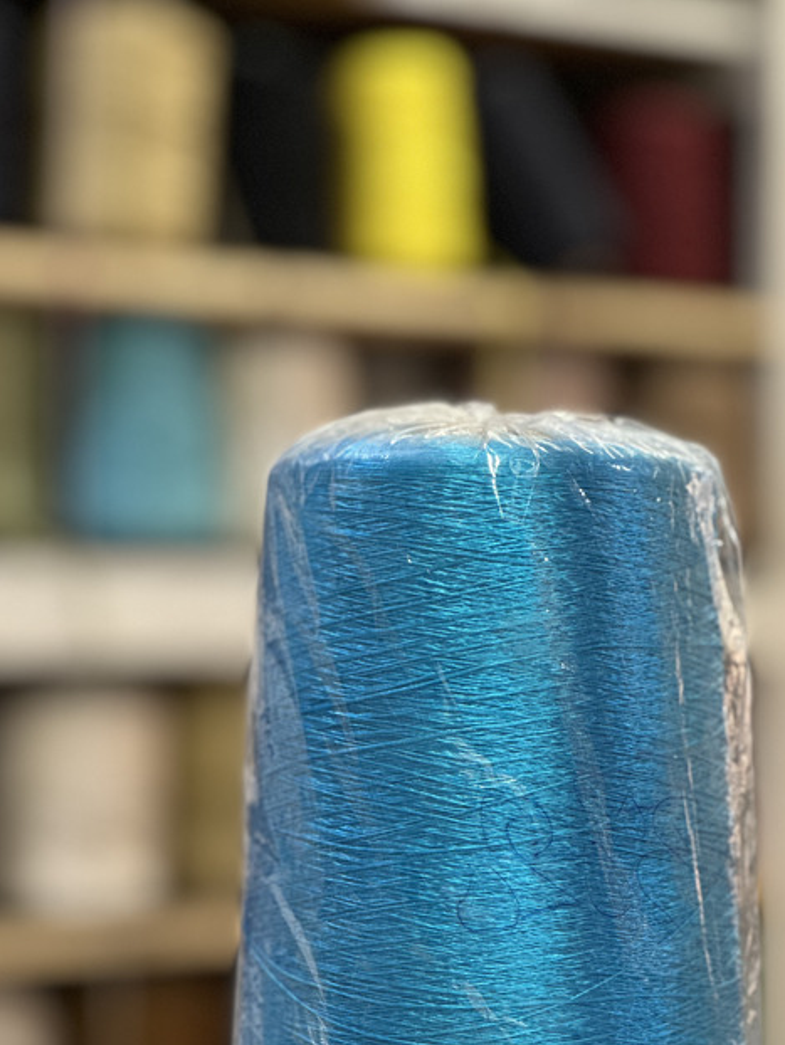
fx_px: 2991
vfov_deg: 19.8
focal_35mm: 99
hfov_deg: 14.9
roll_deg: -0.8
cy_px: 659
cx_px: 489
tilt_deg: +0.9
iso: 200
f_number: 2.8
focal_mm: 9
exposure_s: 1/33
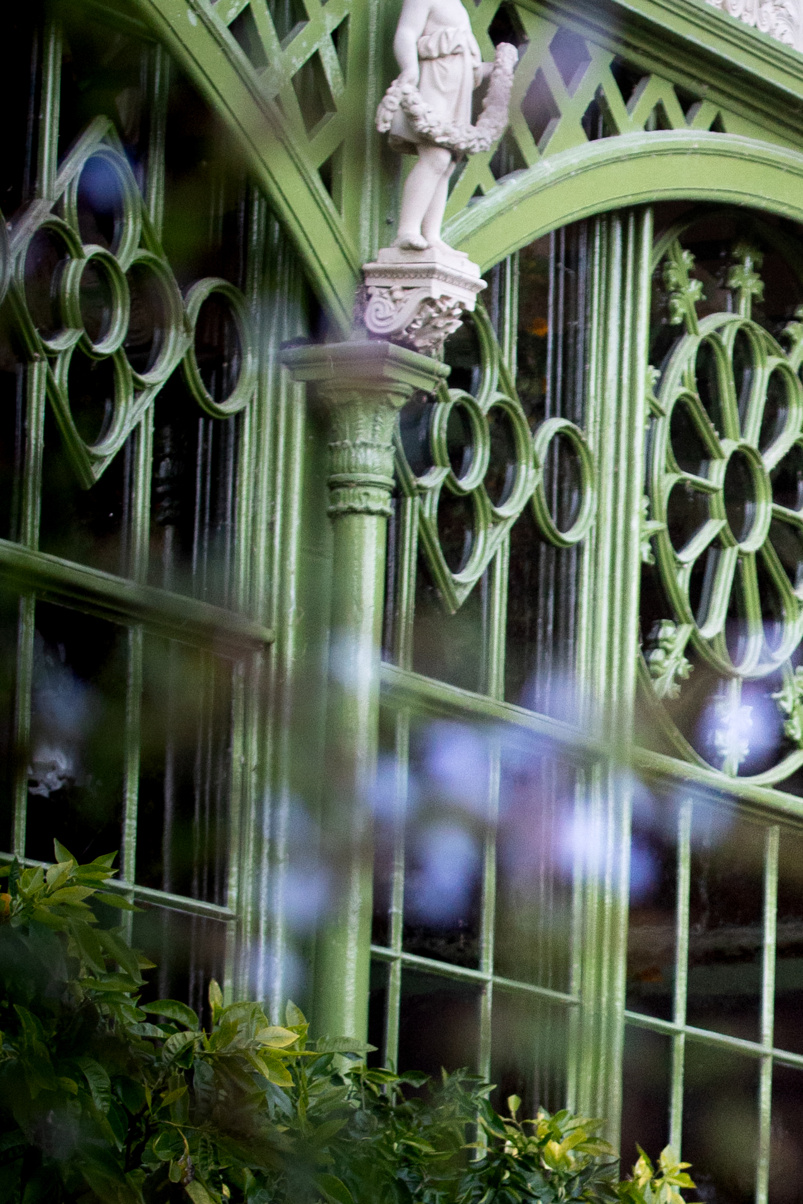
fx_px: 7388
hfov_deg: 6.2
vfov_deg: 9.3
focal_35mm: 221
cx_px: 1137
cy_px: 935
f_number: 2.8
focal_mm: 70
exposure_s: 1/640
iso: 400
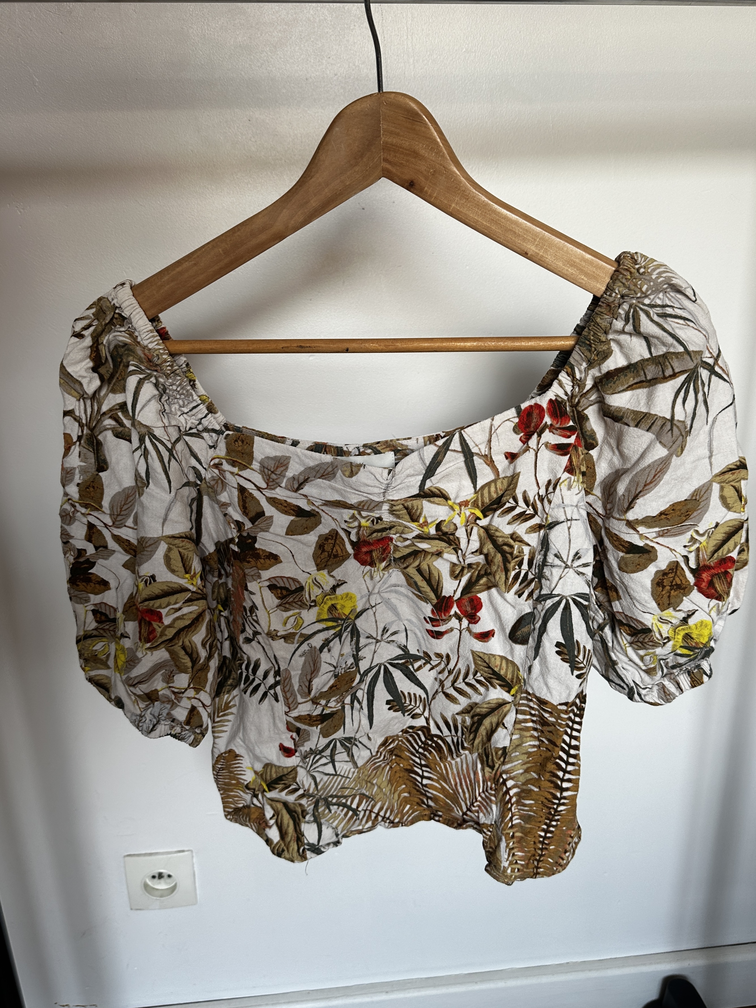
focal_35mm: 24
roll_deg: +5.6
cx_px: 378
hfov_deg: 56.8
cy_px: 504
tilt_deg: -18.7
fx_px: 699
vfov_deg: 71.6
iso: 100
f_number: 1.78
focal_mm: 6.86
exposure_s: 1/121
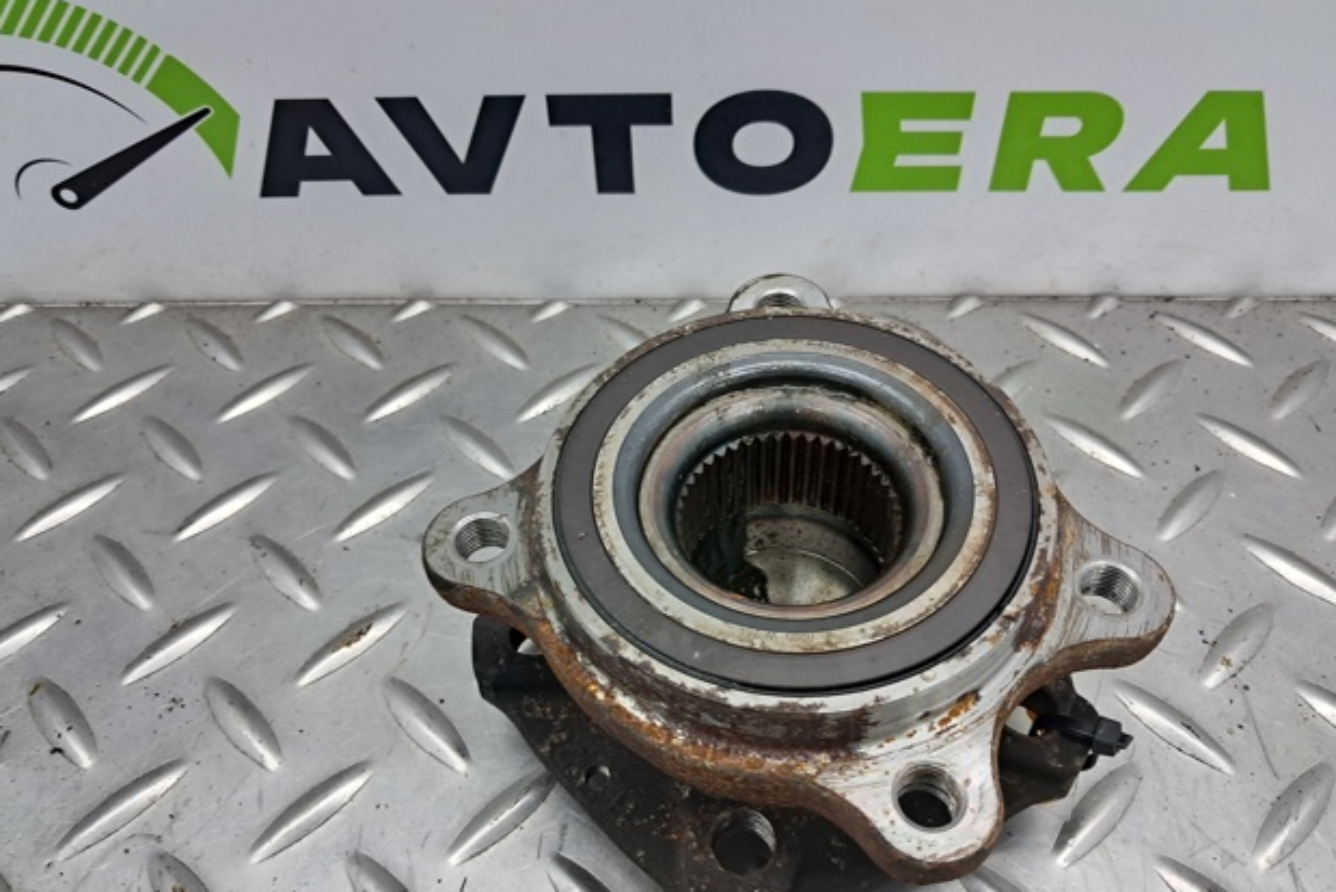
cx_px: 684
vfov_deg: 44.9
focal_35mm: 29
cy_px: 502
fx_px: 1076
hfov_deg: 63.6
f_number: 1.8
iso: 125
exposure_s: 1/50
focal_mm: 4
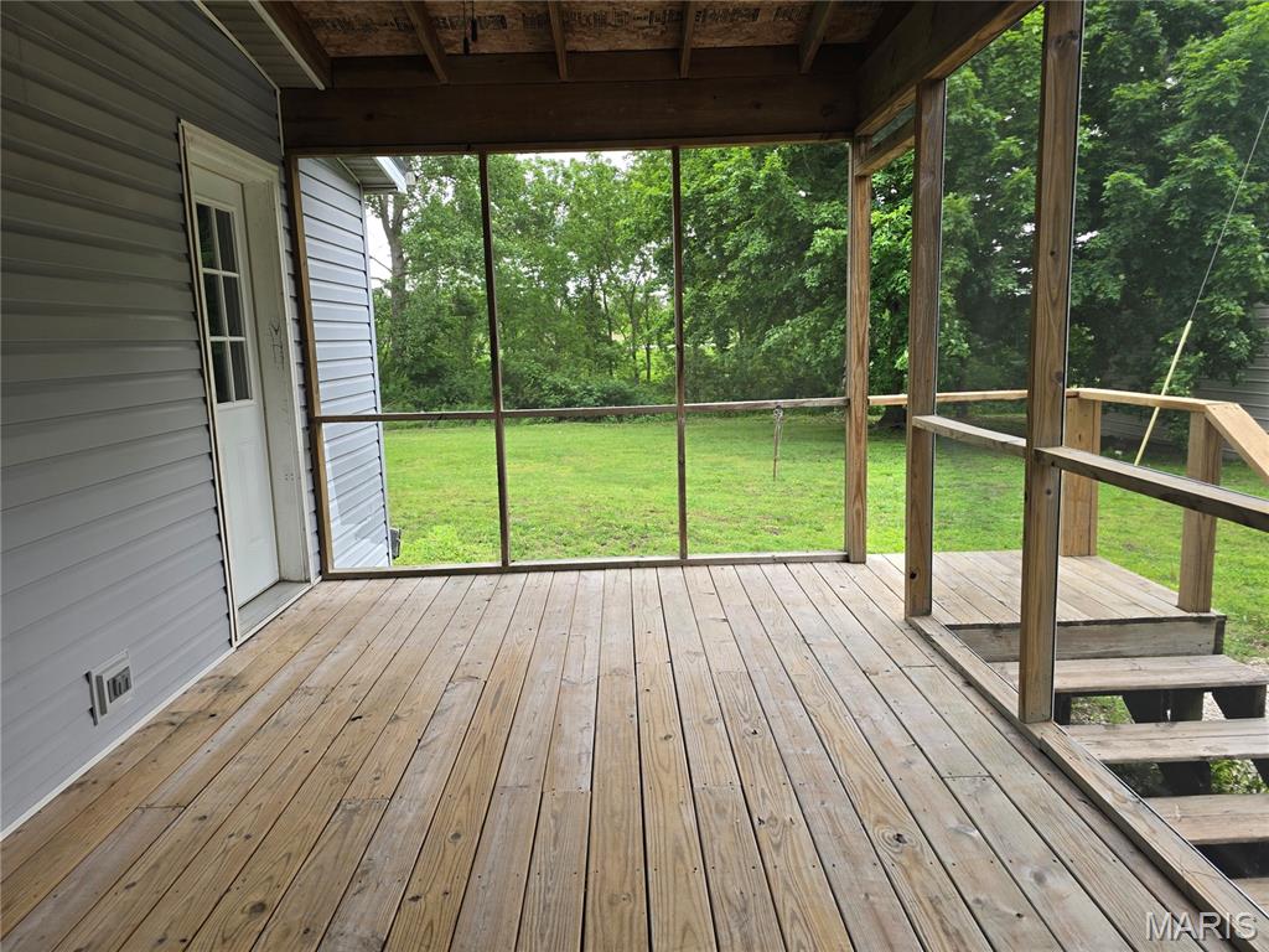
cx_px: 634
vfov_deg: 58.9
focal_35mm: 23
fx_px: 843
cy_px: 476
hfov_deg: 73.9
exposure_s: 1/180
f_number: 1.7
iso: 40
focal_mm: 6.3
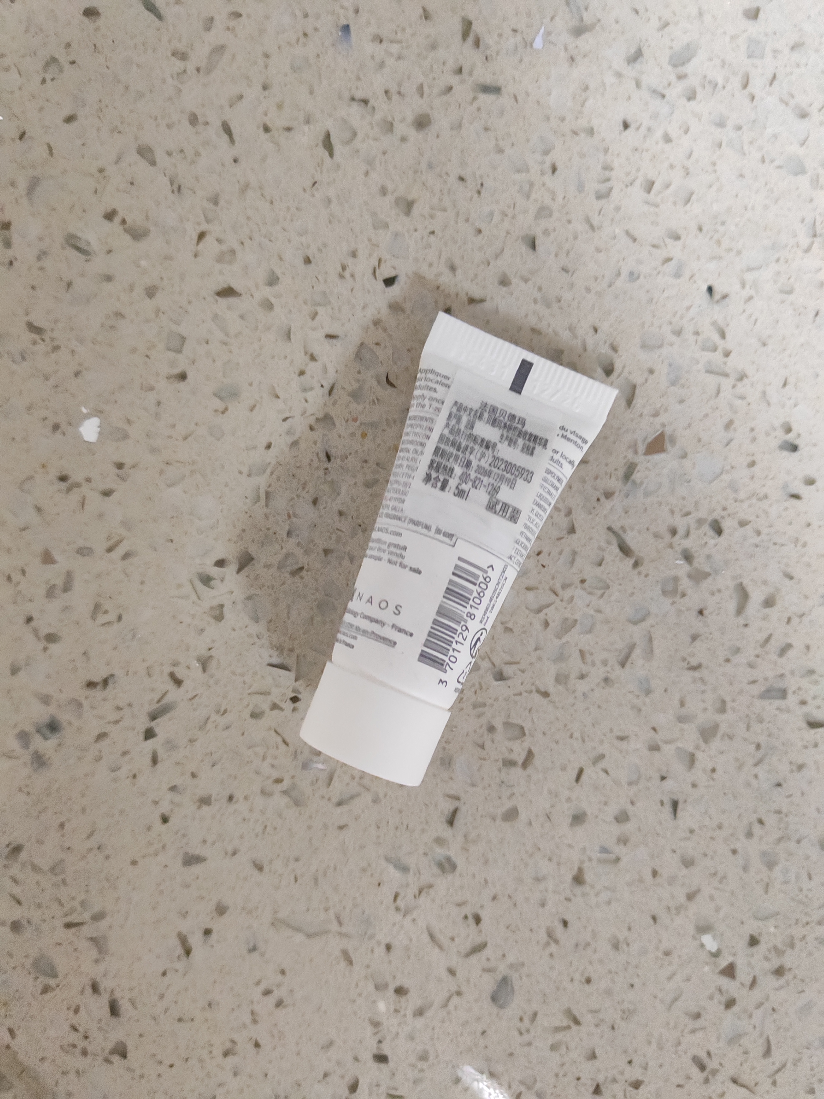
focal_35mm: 27
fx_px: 857
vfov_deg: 65.3
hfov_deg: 51.4
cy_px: 550
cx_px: 412
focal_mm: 5.52
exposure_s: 1/50
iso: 3200
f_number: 1.9
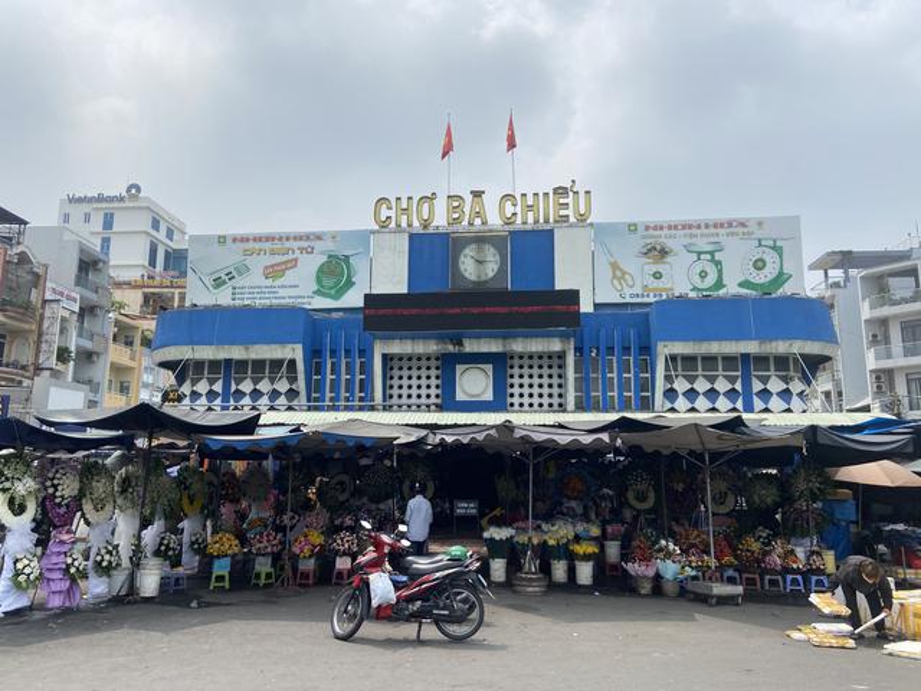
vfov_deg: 53.1
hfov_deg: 67.3
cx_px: 460
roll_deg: -1.0
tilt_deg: +9.9
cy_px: 346
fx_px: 692
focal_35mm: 26
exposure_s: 1/4808
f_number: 1.8
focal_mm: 4.25
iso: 32
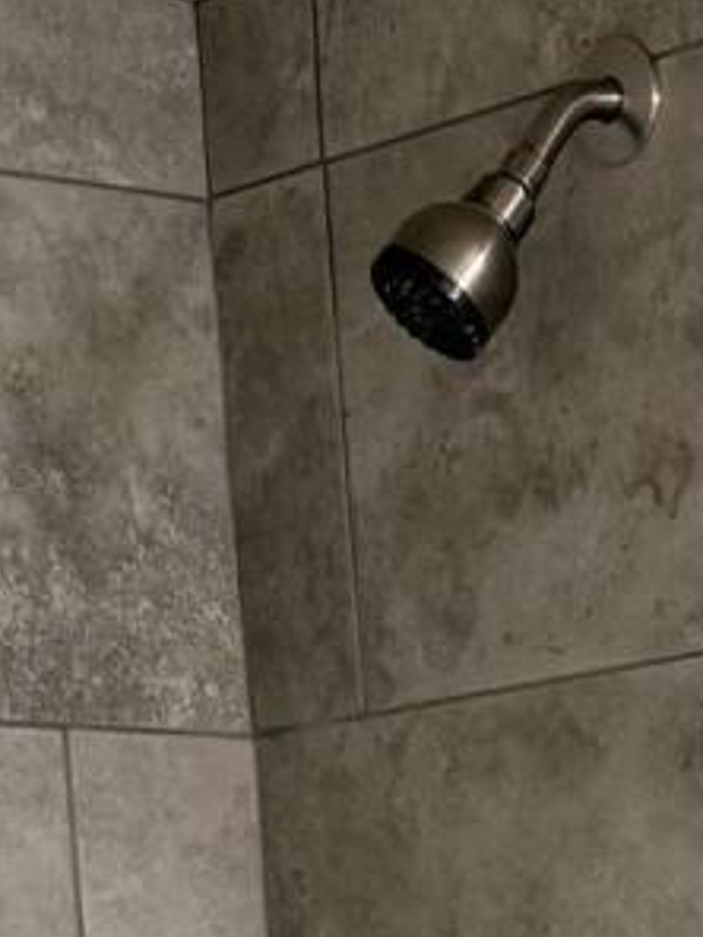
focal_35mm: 162
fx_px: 4387
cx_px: 795
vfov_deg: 10.8
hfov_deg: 9.1
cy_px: 2089
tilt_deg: -10.3
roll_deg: +3.1
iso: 200
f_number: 1.78
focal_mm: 6.76
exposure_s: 1/108
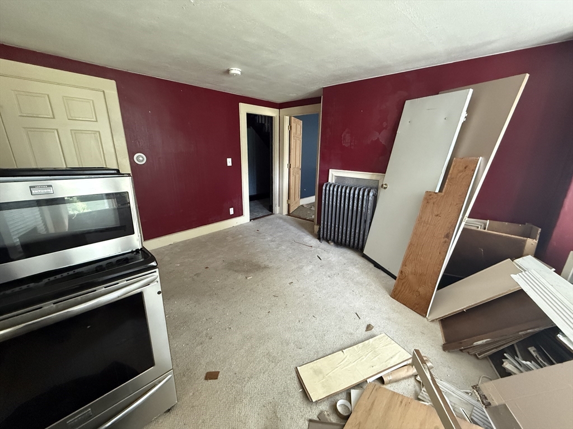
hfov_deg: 102.1
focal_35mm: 14
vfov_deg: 85.7
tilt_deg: -15.4
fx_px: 232
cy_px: 214
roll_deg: -1.5
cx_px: 286
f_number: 2.2
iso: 800
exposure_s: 1/60
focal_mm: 2.22
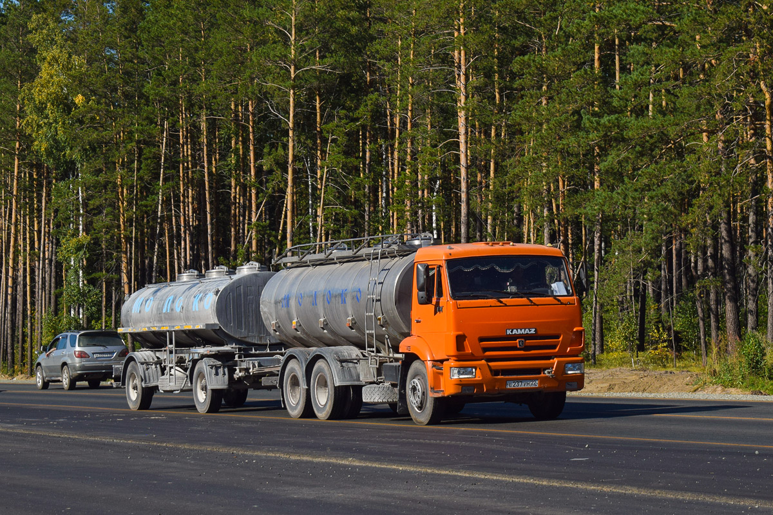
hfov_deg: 24.6
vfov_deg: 16.6
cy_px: 258
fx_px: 1771
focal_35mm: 82
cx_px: 386
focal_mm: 55
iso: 200
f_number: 7.1
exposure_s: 1/1000
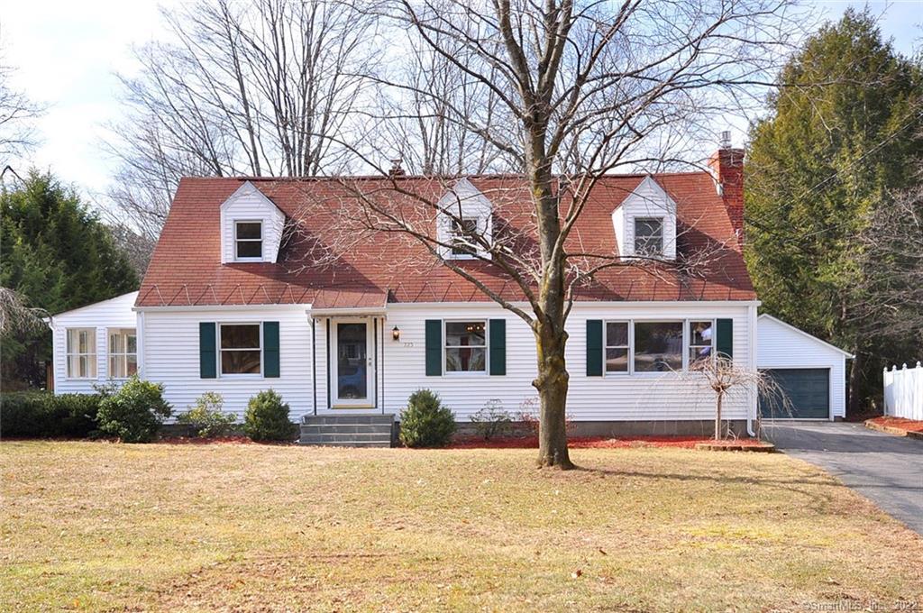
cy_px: 306
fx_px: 768
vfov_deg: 43.5
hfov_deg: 62.0
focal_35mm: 30
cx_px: 462
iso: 250
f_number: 8
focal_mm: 20
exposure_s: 1/500
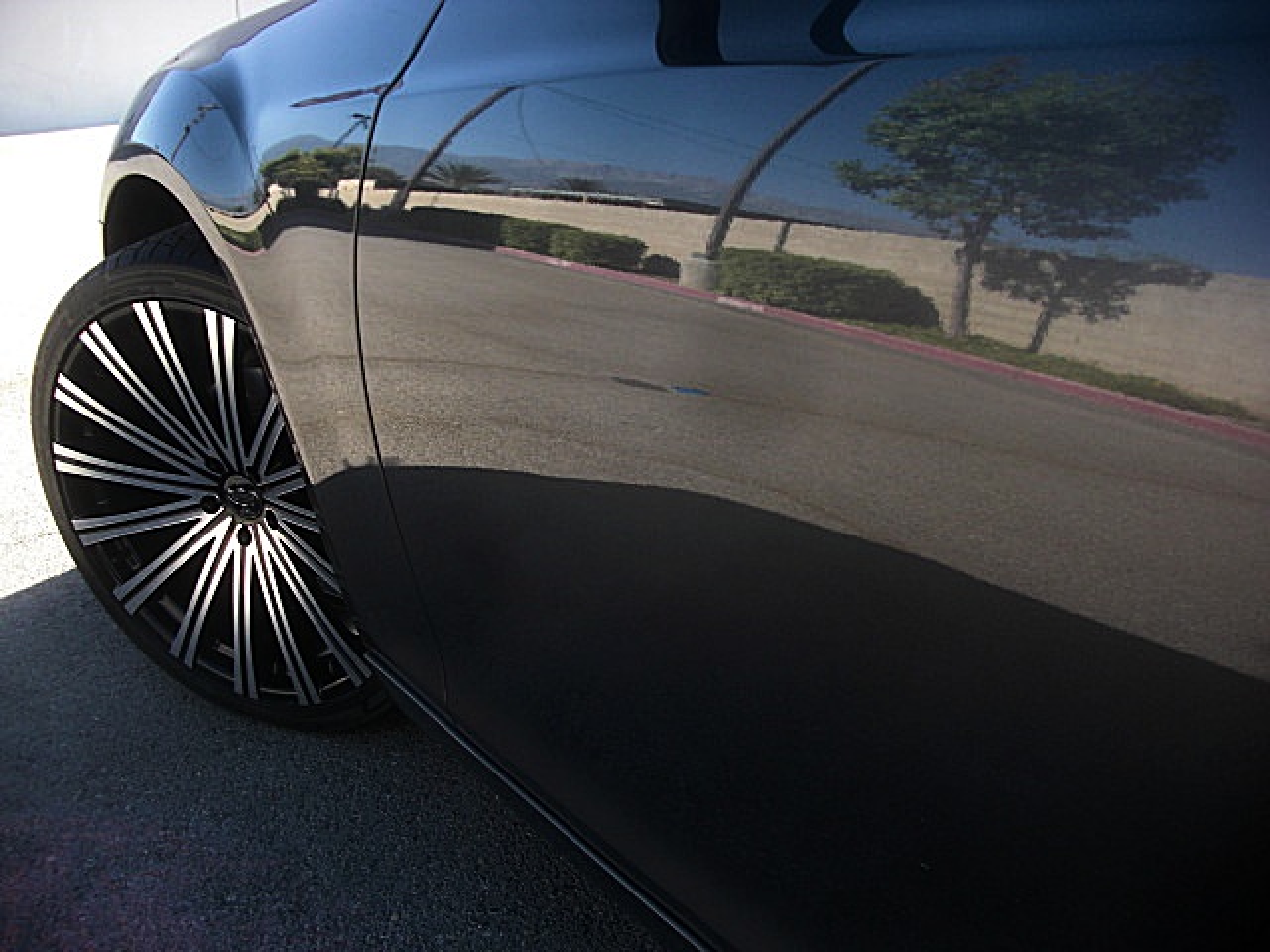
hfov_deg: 51.4
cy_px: 476
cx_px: 635
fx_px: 1321
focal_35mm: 36
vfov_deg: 39.7
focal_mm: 6.3
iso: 50
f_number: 2.8
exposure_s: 1/125
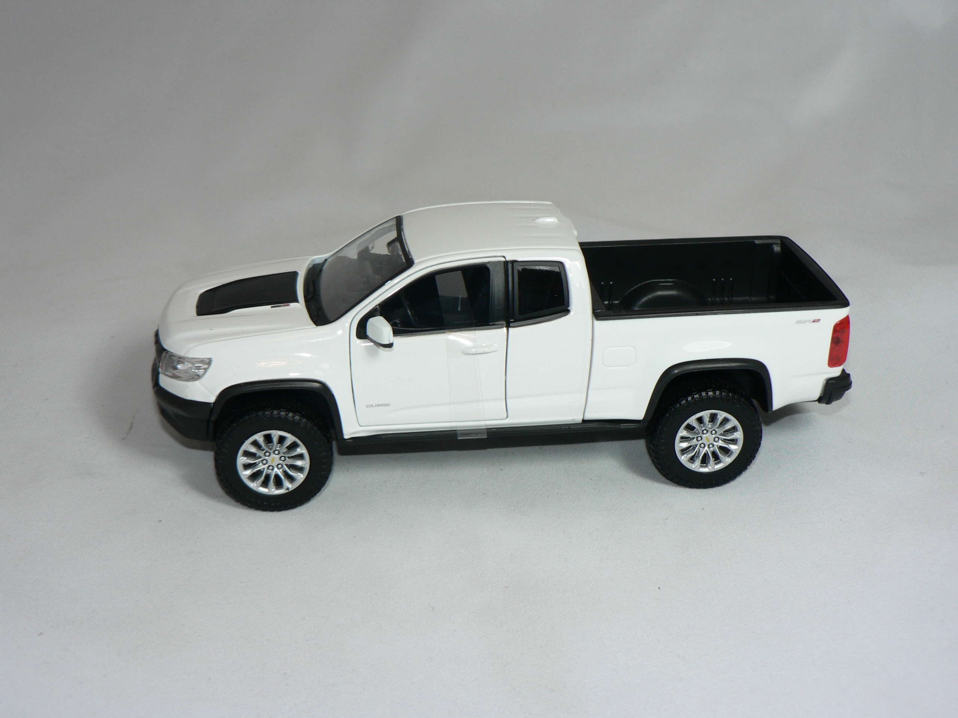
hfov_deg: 36.8
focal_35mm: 52
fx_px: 1439
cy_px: 359
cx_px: 479
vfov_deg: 28.0
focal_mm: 8.7
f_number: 2.8
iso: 80
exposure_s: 1/60
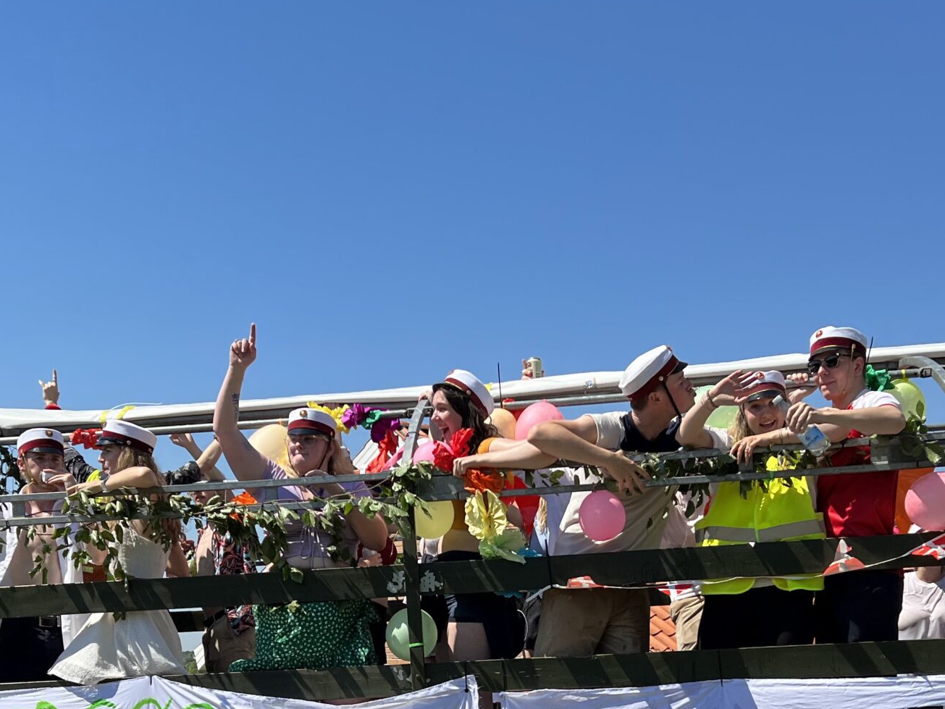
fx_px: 1392
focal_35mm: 51
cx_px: 444
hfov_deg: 37.5
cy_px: 653
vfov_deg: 27.4
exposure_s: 1/4630
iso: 50
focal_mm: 5.7
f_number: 1.5
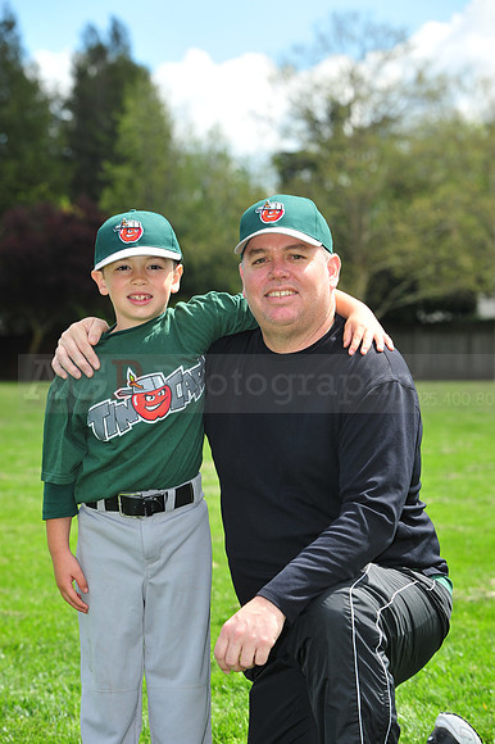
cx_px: 248
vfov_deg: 15.8
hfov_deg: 10.5
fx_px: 2684
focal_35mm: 130
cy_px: 372
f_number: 8
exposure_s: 1/800
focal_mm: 130
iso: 400
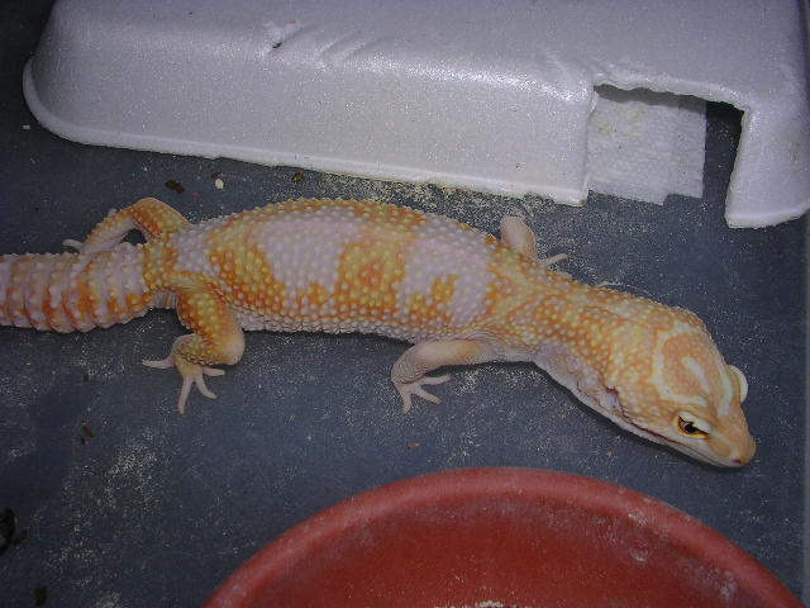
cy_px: 304
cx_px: 405
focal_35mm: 38
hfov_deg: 49.0
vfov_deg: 37.7
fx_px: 889
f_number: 5.6
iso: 50
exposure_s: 1/60.1
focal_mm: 5.8
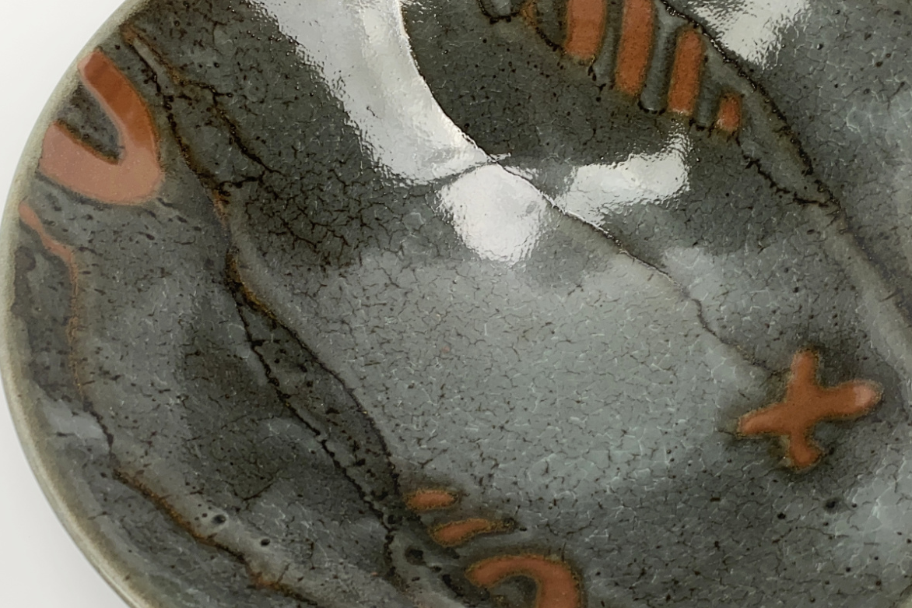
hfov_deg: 46.2
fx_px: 1064
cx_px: 545
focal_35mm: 42
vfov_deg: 31.9
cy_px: 301
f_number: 1.8
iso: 32
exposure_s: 1/100
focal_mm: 4.2
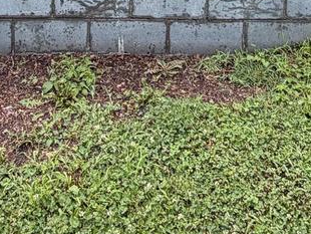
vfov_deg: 16.6
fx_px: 584
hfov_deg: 29.8
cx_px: 138
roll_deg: -0.2
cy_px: -244
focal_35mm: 65
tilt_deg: +0.1
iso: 64
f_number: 2.2
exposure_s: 1/177
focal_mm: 2.22
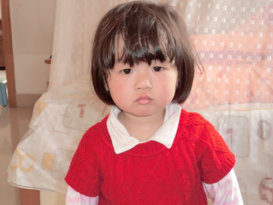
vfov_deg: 24.4
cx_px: 136
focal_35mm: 60
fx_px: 473
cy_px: 102
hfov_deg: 32.2
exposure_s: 1/60
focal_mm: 10.81
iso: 400
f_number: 3.9
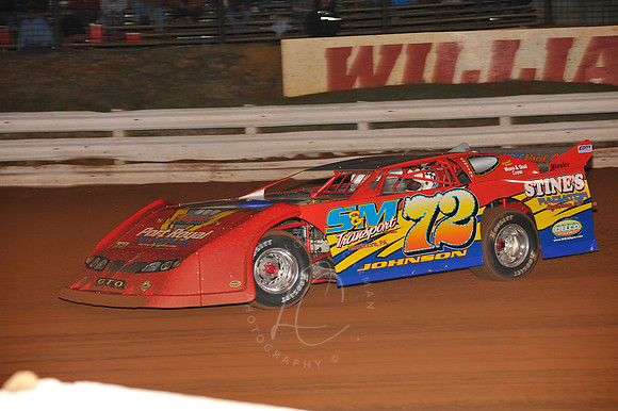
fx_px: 2316
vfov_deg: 10.1
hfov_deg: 15.2
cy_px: 206
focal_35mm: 135
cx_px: 309
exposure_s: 1/250
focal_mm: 135
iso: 500
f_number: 5.6
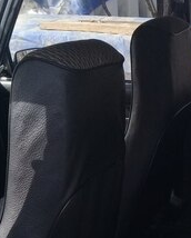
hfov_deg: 21.1
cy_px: 271
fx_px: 493
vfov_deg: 24.9
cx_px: 194
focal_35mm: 70
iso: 50
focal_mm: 3.3
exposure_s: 1/280
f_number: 2.2
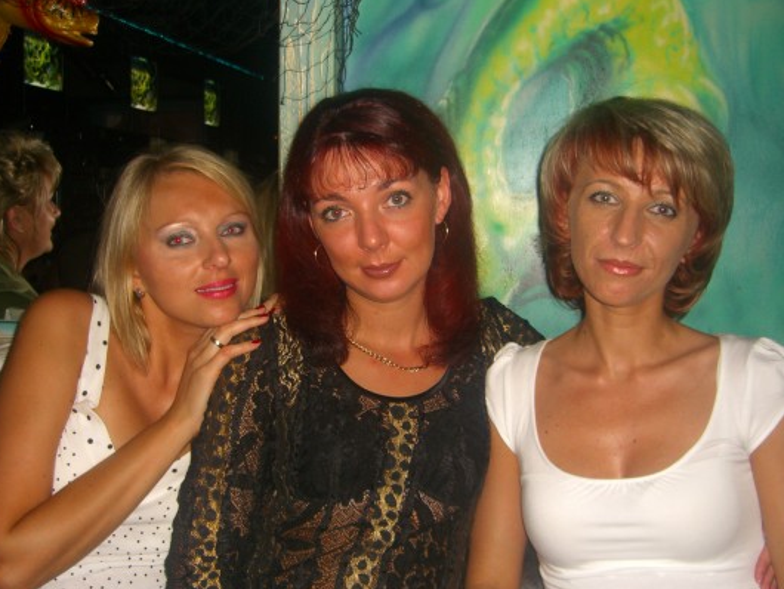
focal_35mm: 43
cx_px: 399
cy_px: 318
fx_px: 974
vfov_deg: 33.6
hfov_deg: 43.8
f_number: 2.8
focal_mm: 7.9
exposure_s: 1/60
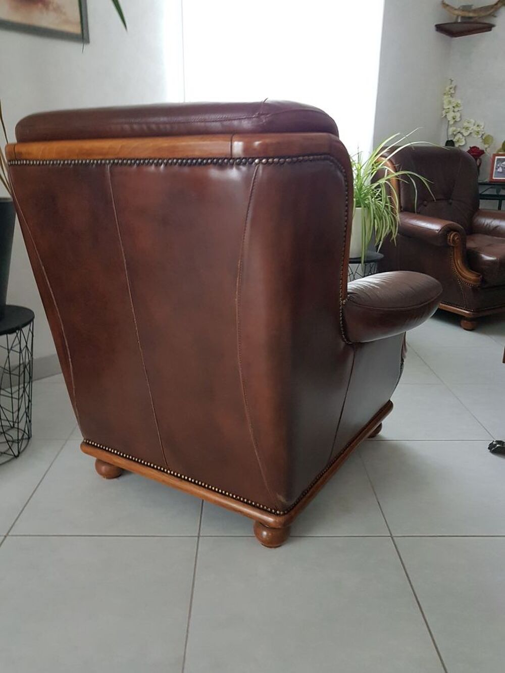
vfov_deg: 67.3
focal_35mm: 26
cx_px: 252
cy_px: 336
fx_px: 506
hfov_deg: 53.1
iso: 250
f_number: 1.7
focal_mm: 4.2
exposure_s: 1/24
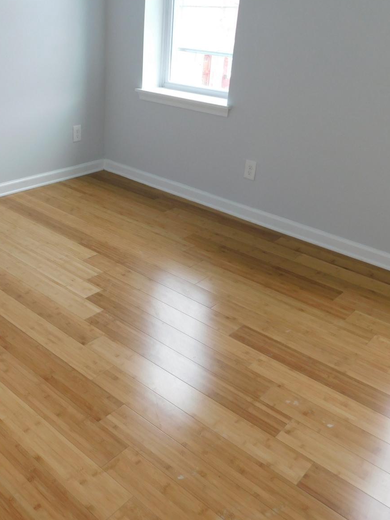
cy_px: 255
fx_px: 496
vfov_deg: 55.3
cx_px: 130
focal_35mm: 33
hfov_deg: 42.4
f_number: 3
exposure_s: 1/60
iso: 125
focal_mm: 4.1
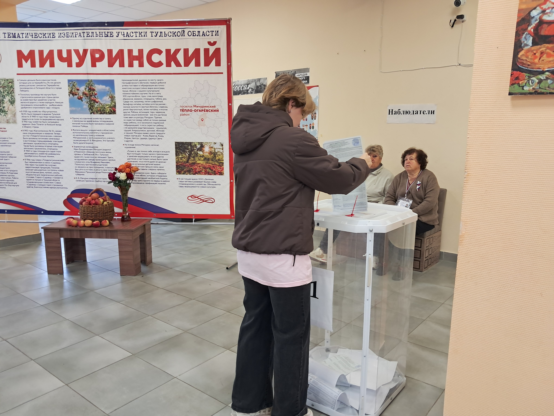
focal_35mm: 27
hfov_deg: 65.3
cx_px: 277
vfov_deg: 51.4
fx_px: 432
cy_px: 208
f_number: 1.8
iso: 160
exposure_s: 1/50
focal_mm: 4
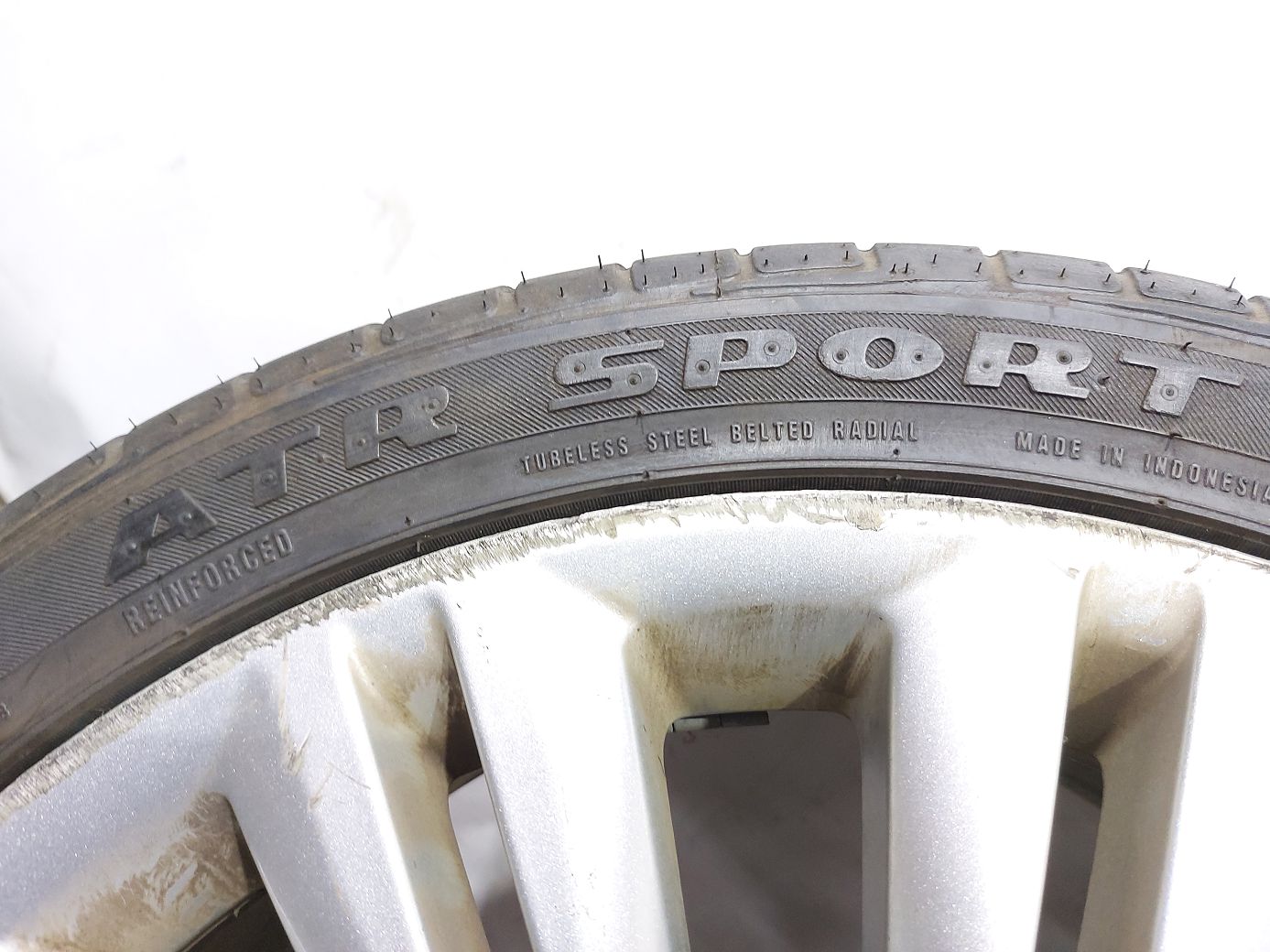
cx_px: 635
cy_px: 476
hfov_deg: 71.6
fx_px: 880
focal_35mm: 24
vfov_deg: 56.8
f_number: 1.8
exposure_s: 1/33
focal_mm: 5.23
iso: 250
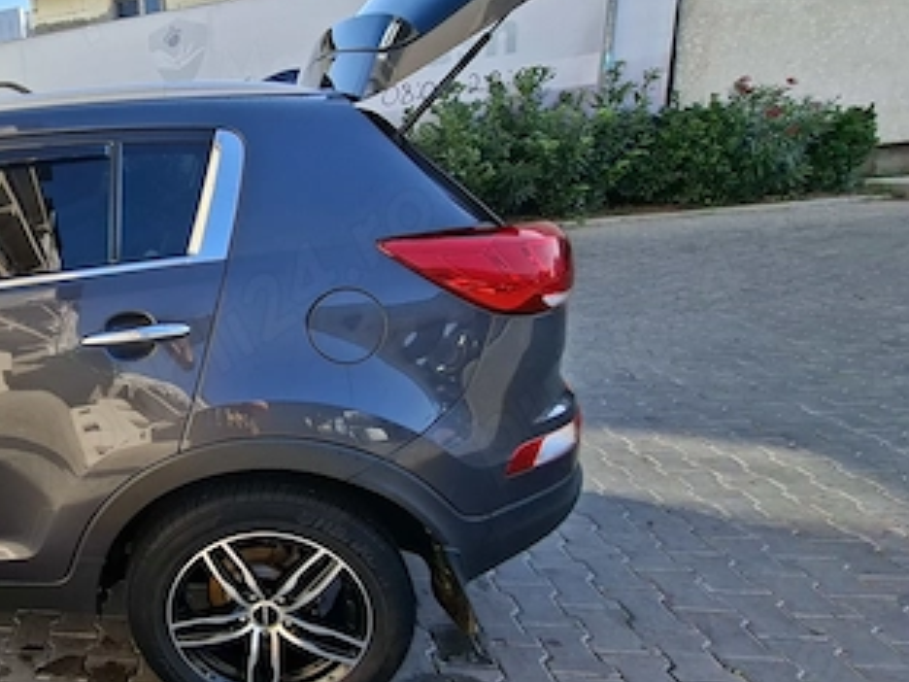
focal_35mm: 25
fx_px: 656
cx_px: 41
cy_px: 358
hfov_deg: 56.5
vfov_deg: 54.9
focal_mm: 1.74
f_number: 2.2
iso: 40
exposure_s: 1/617
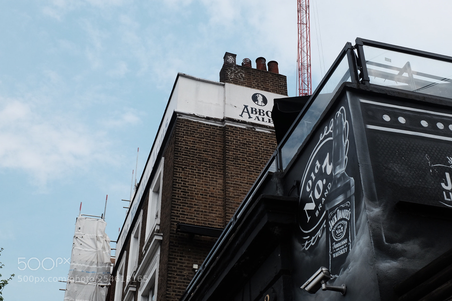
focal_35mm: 47
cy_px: 150
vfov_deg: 28.7
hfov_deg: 41.9
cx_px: 226
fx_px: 590
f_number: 11
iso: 800
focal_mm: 31
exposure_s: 1/420
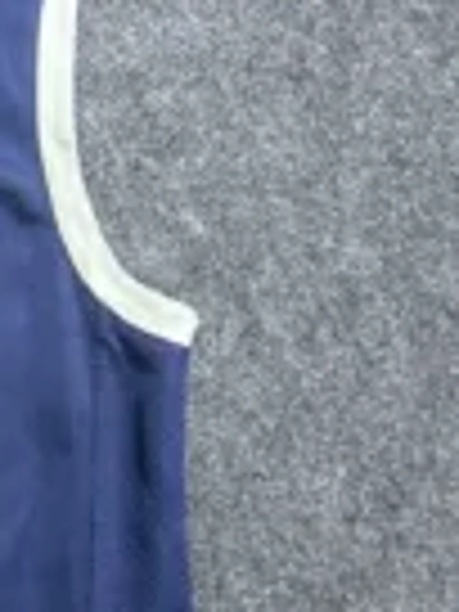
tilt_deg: -61.1
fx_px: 1803
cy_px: 565
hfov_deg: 13.4
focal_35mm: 102
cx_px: -306
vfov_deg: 18.9
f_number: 1.5
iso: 400
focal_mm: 5.7
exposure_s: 1/33
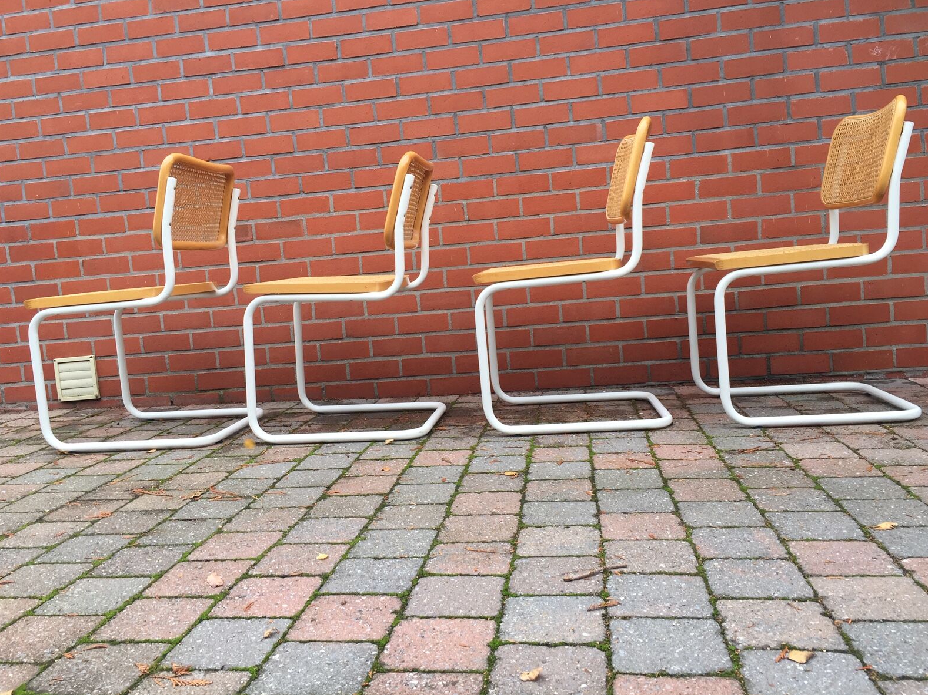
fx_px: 804
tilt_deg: -5.0
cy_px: 338
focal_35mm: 30
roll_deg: +4.1
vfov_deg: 46.8
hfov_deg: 60.0
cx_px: 458
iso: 32
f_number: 2.2
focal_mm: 4.15
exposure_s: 1/181
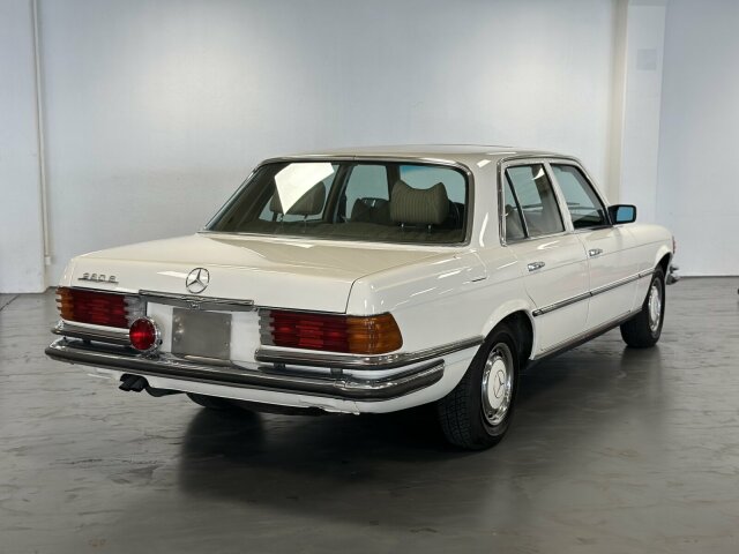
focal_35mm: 48
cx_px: 370
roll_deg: -0.4
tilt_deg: -9.1
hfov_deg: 39.7
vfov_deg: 30.3
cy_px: 277
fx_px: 1025
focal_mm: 6.86
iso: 80
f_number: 1.78
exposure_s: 1/121
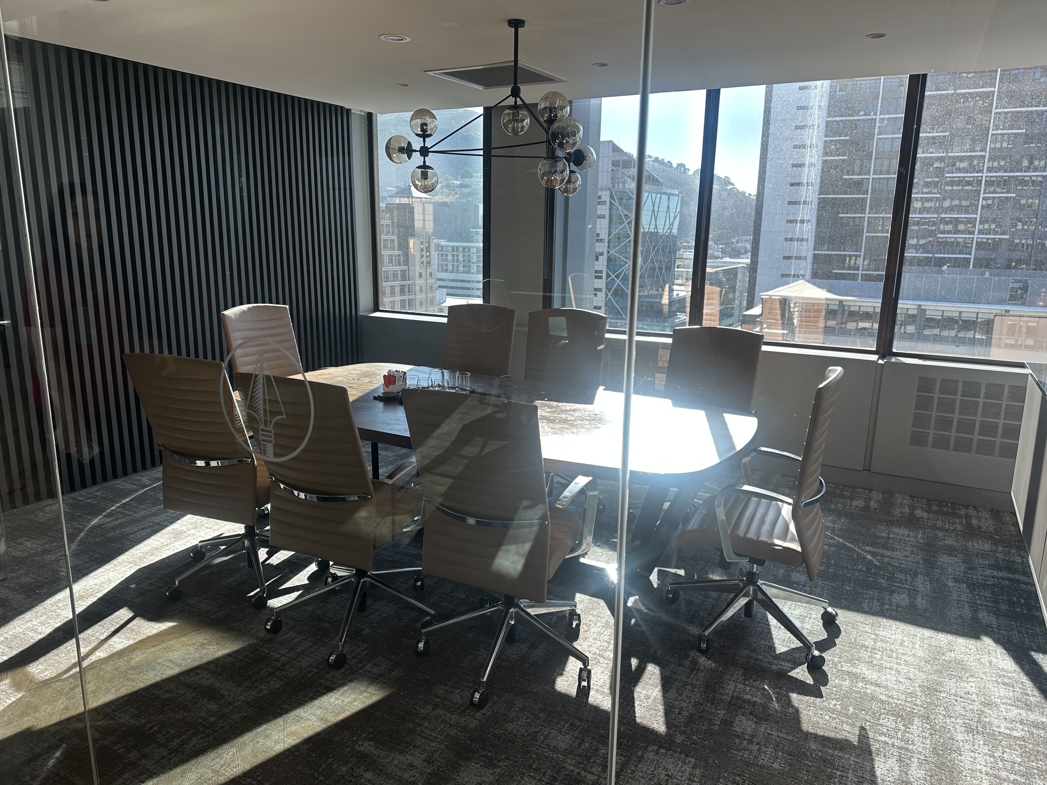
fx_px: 726
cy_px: 392
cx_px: 524
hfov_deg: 71.6
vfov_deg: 56.8
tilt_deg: -11.3
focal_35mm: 24
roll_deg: -0.5
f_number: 1.78
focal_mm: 6.86
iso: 50
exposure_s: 1/120
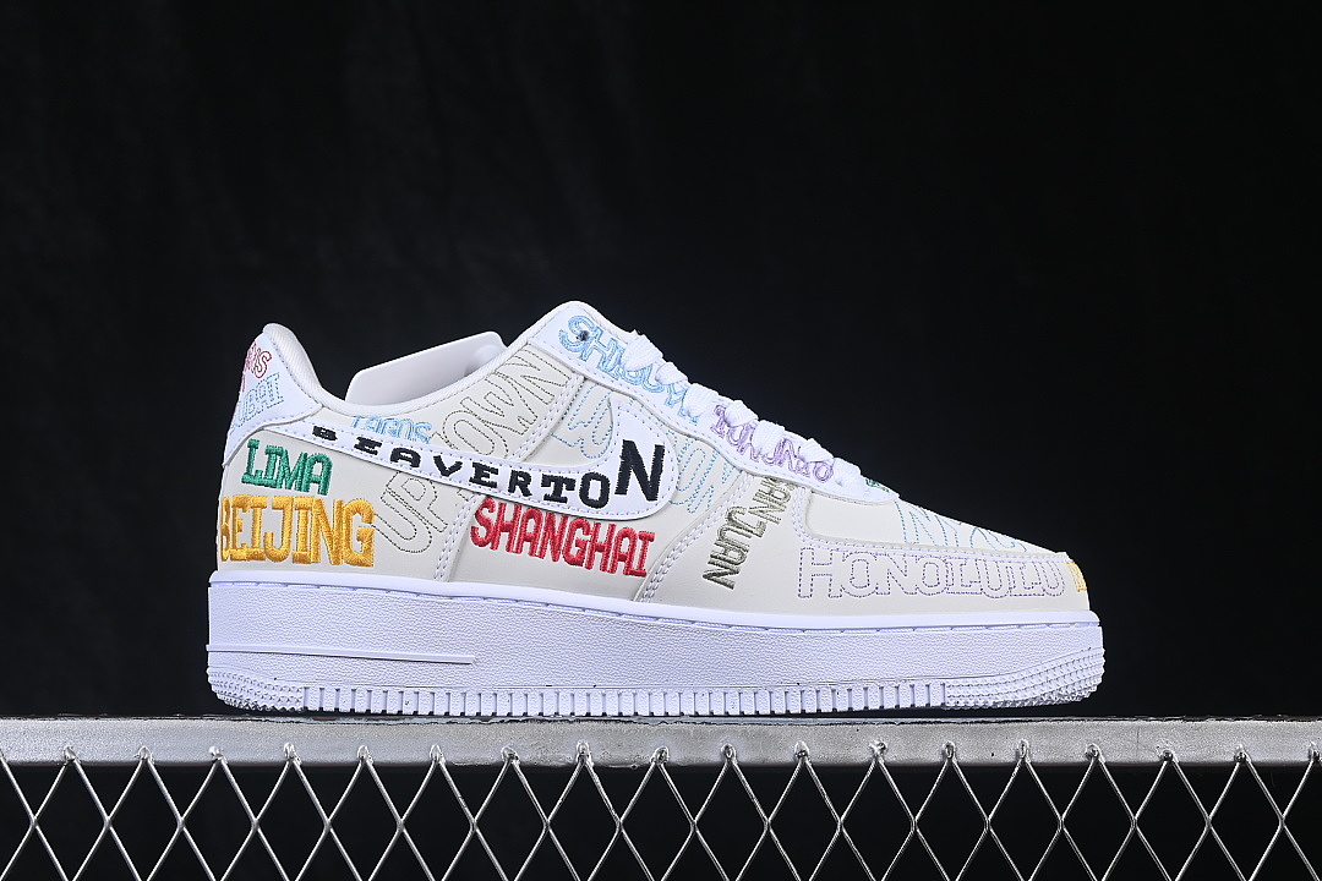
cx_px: 661
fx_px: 2754
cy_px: 440
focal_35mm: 75
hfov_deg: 27.0
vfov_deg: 18.2
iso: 160
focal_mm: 50
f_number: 8
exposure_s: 1/80
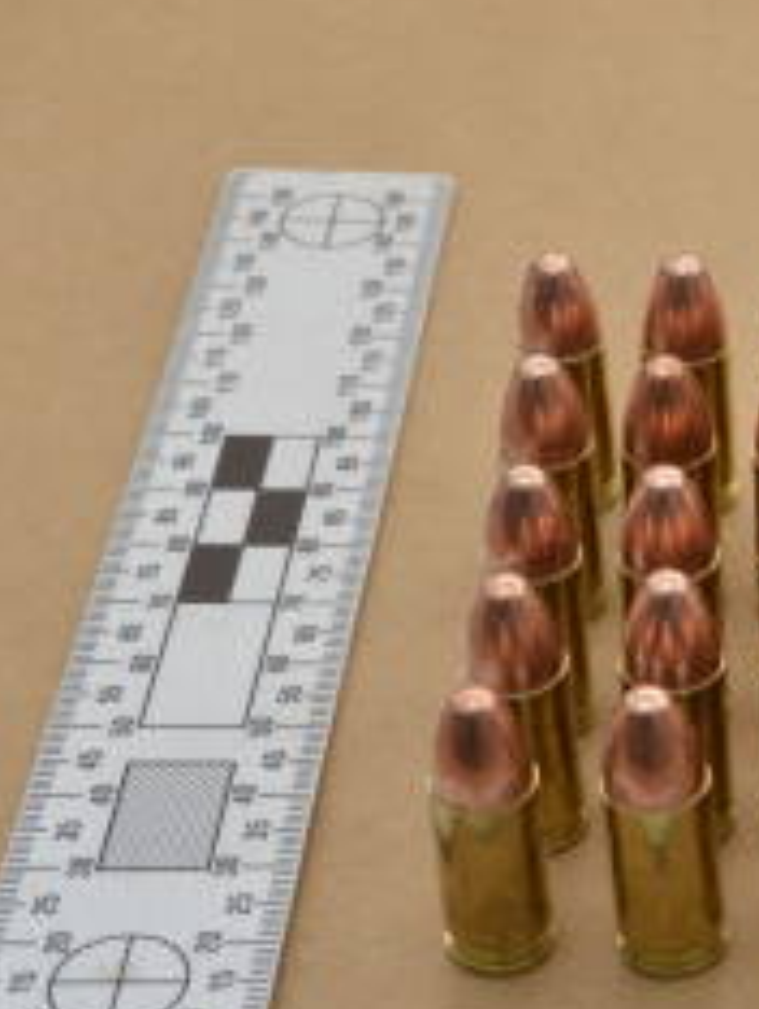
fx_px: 3443
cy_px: 821
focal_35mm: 118
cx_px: 1078
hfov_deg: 12.1
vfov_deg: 16.5
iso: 640
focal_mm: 32
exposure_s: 1/100
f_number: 13
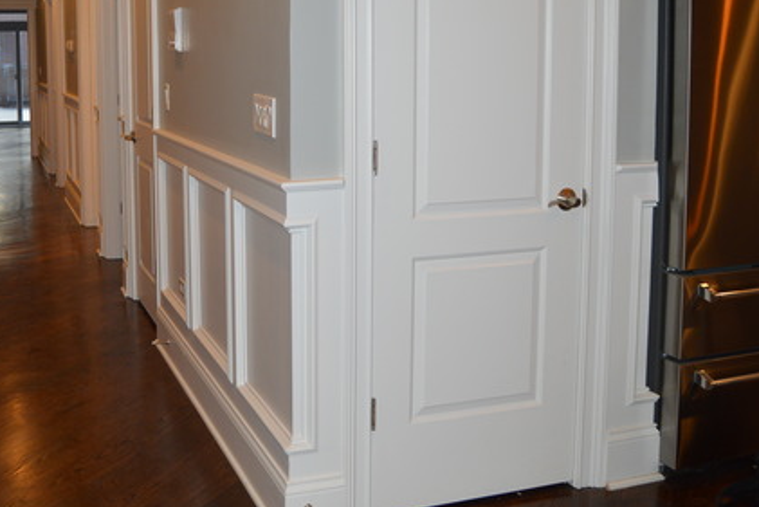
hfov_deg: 46.6
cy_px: 132
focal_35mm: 41
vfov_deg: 32.1
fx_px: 865
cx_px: 247
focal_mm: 18
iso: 400
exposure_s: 1/60
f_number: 3.5
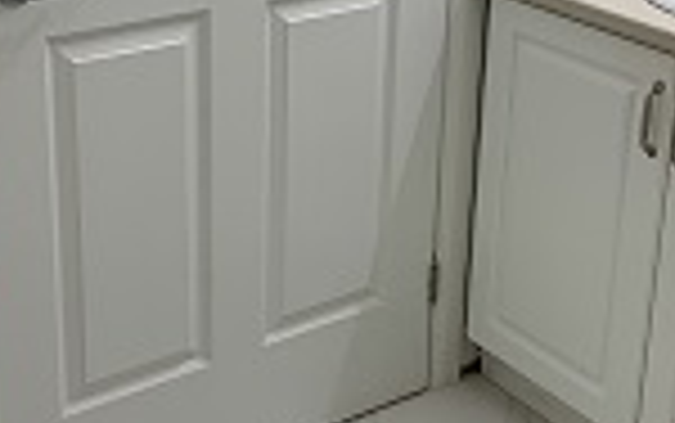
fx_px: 1362
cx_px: 297
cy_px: 119
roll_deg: -1.4
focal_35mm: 74
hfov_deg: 27.8
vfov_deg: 17.6
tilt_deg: -21.9
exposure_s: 1/120
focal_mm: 4.25
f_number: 1.8
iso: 100
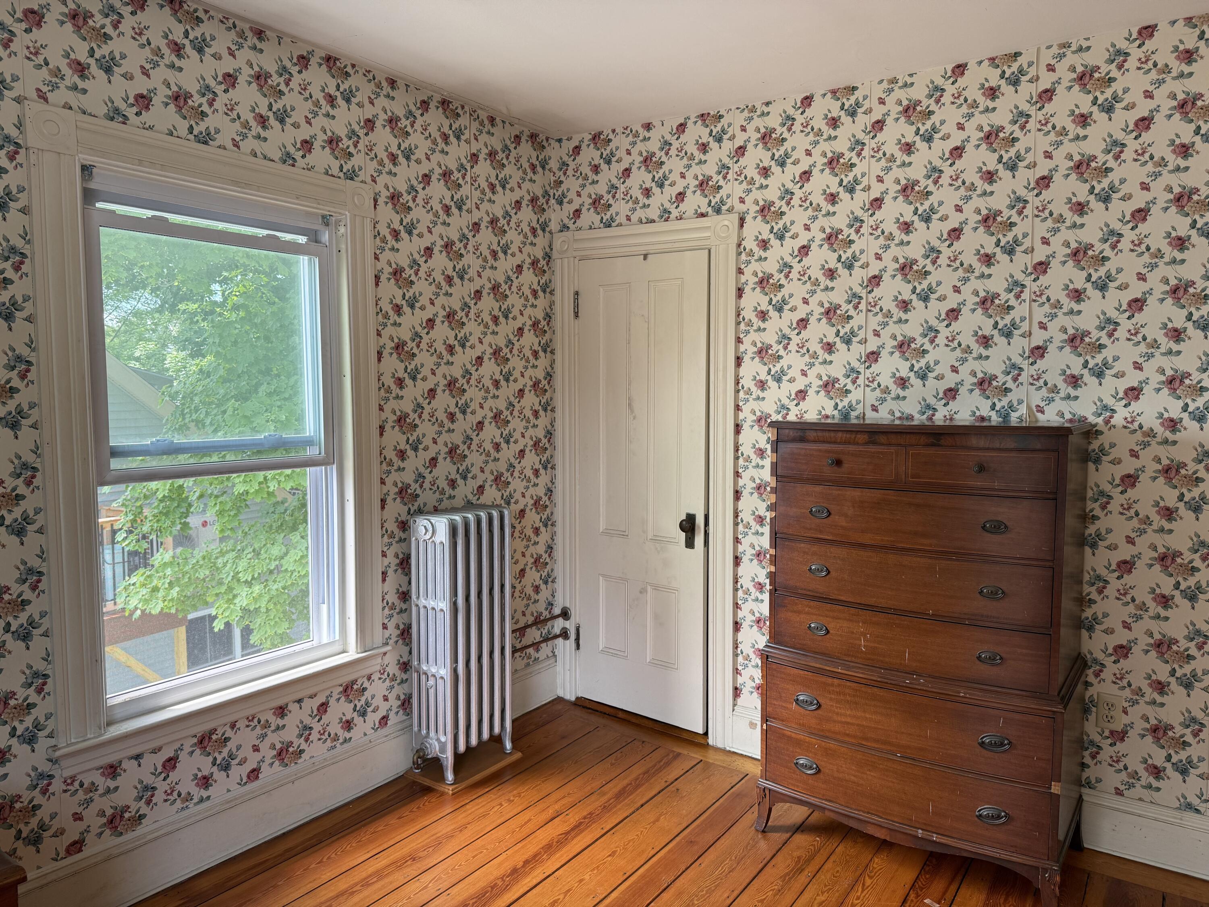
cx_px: 604
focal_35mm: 24
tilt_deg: -3.0
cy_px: 454
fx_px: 838
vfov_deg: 56.8
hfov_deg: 71.6
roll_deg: -0.3
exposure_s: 1/156
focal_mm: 6.76
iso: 100
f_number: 1.78
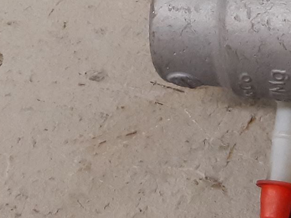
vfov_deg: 16.2
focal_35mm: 85
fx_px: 715
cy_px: -84
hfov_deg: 22.0
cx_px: 307
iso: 200
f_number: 1.7
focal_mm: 3.93
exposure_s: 1/50
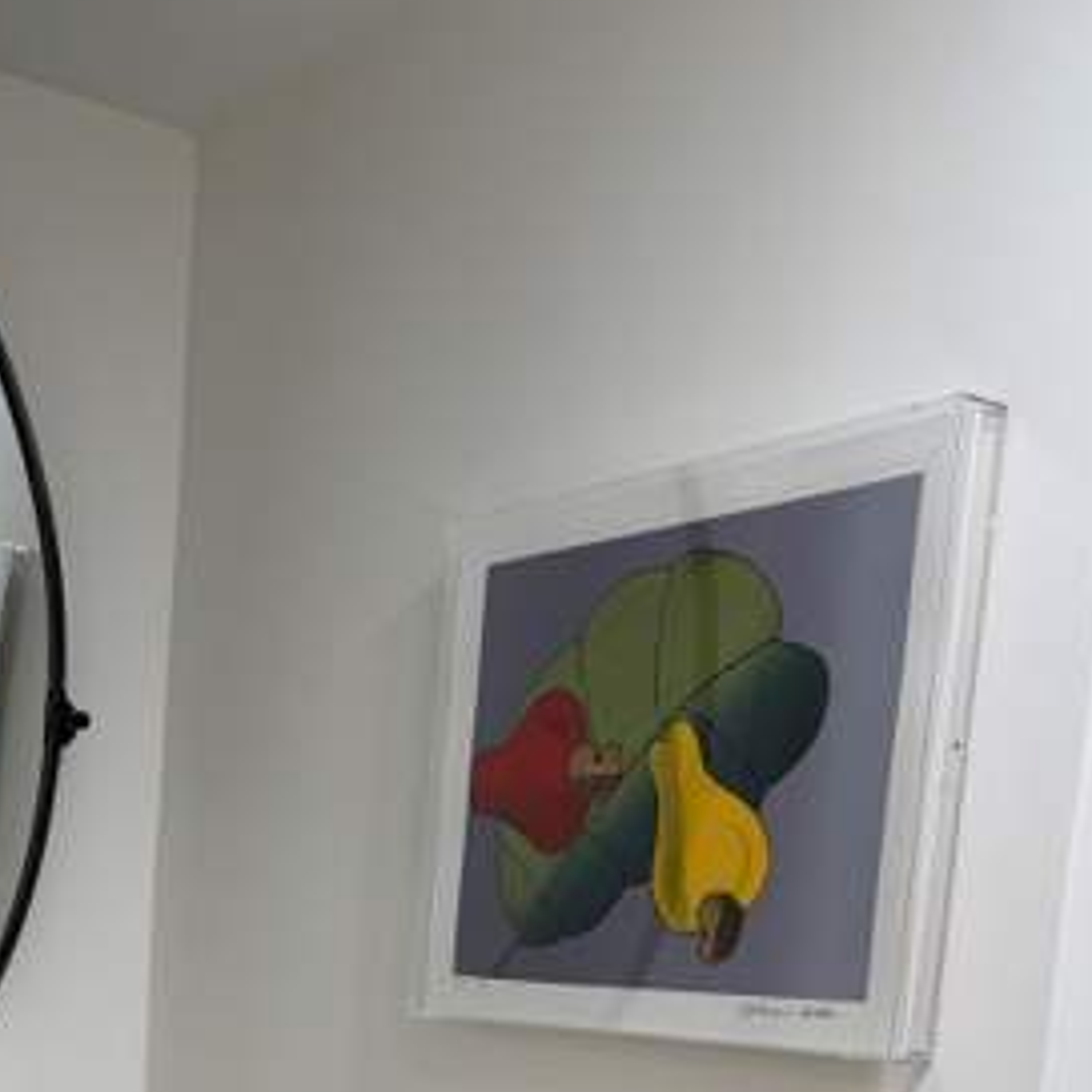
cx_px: 205
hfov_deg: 33.0
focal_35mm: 50
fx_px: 1785
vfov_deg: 30.3
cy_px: 1220
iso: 100
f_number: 1.78
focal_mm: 6.76
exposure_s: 1/120
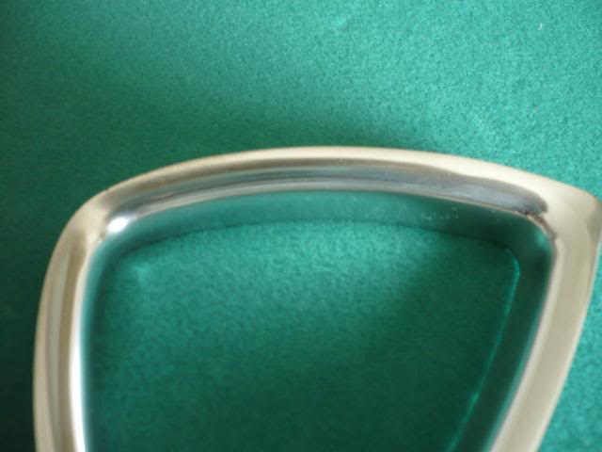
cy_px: 226
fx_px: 609
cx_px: 301
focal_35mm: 35
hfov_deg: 52.6
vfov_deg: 40.7
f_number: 2.8
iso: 200
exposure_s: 1/20
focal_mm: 5.8
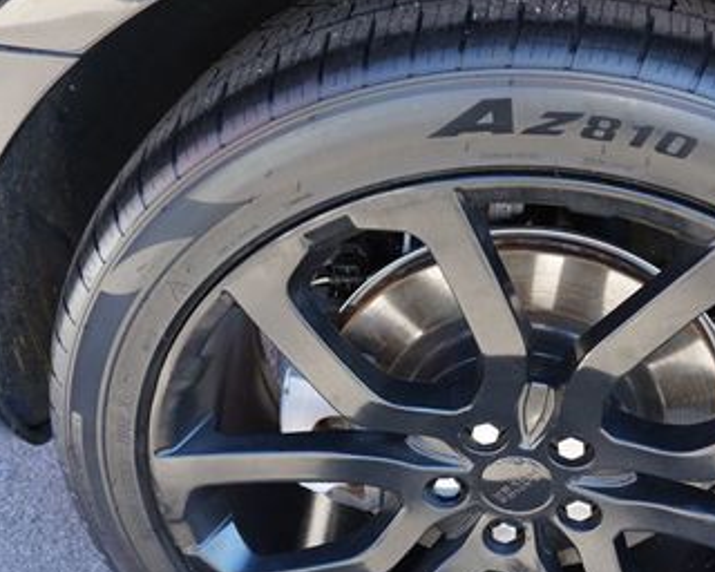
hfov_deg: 40.8
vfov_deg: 33.3
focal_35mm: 45
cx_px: 458
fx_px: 952
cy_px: 346
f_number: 4
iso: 500
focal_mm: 16
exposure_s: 1/160
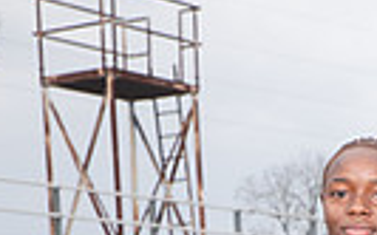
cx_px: 386
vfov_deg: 6.9
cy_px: 578
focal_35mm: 179
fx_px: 1838
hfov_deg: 11.6
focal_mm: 52
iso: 250
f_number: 6.3
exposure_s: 1/400
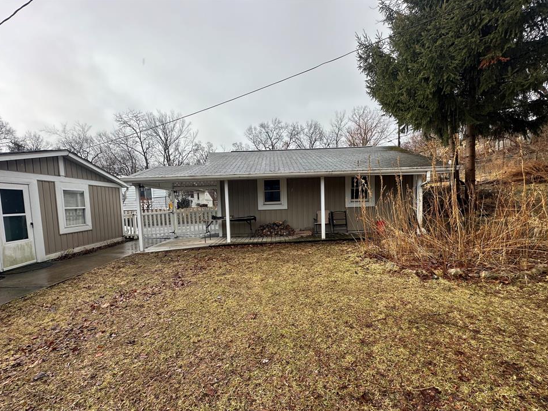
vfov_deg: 81.6
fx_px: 237
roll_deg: +1.6
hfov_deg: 98.2
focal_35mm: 15
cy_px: 219
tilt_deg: -3.7
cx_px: 272
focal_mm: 2.22
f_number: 2.2
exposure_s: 1/364
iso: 40
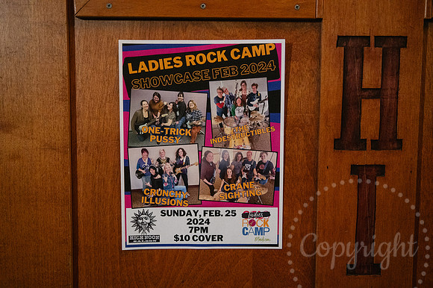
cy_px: 144
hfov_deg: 44.5
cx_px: 216
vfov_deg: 30.5
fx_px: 529
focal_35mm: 44
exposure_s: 1/100
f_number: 3.5
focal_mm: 44
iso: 5000
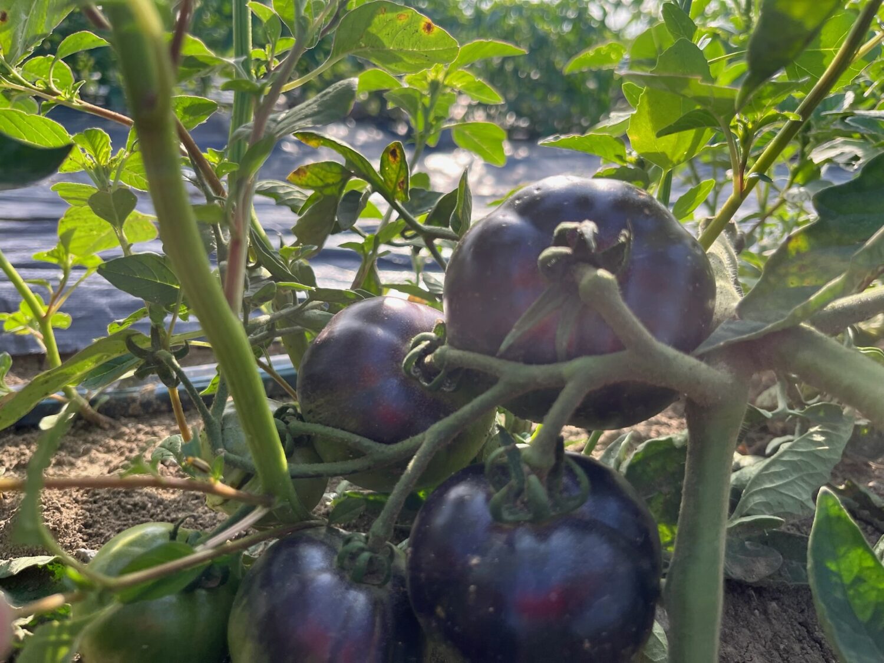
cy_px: 332
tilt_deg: -21.4
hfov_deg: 67.3
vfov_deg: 53.1
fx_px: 664
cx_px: 442
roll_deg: -5.1
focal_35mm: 26
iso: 50
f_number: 1.6
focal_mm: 5.1
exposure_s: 1/583
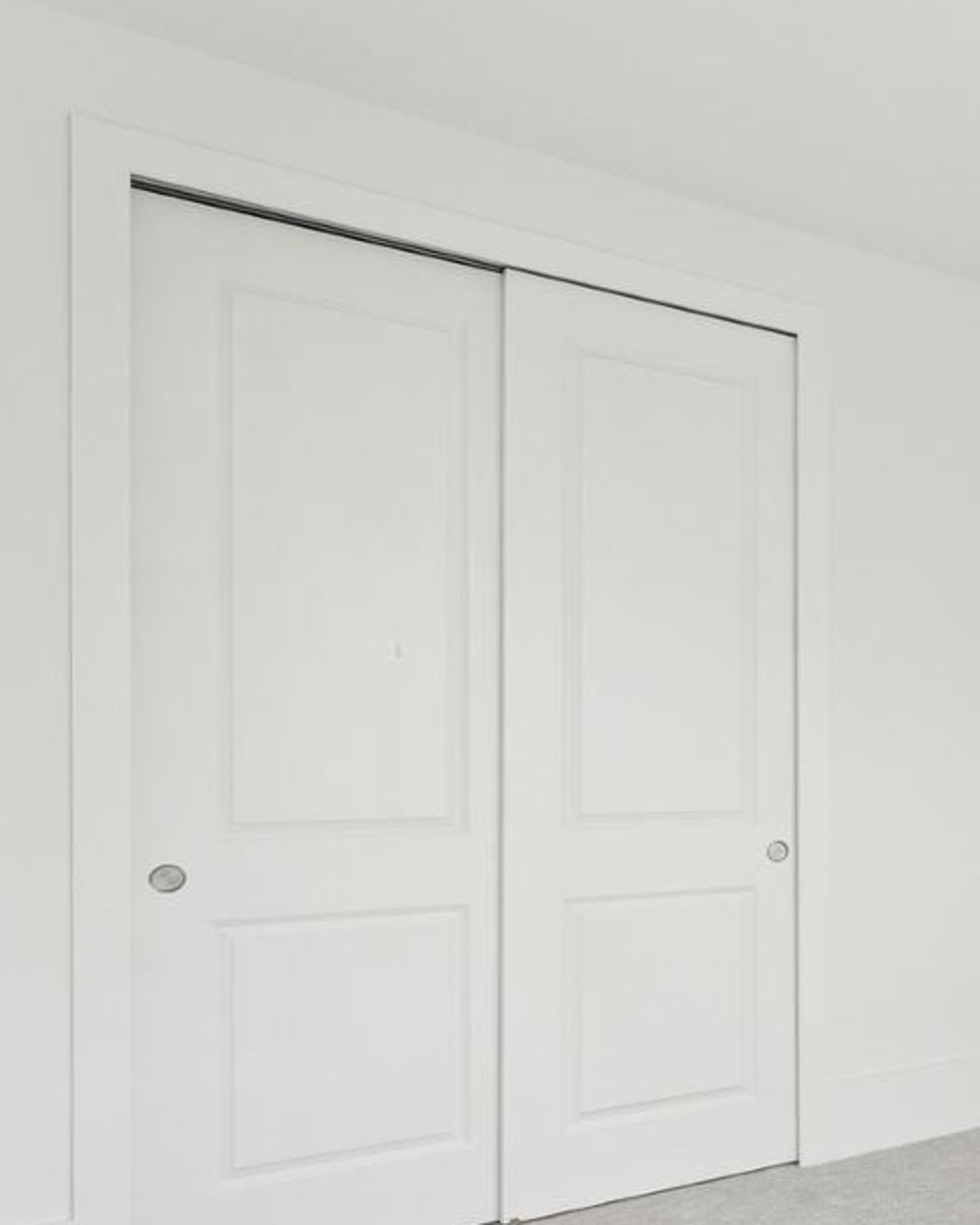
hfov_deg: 34.8
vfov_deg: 56.5
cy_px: 763
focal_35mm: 31
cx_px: 1239
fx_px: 1124
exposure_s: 1/400
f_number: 8
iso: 640
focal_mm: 14
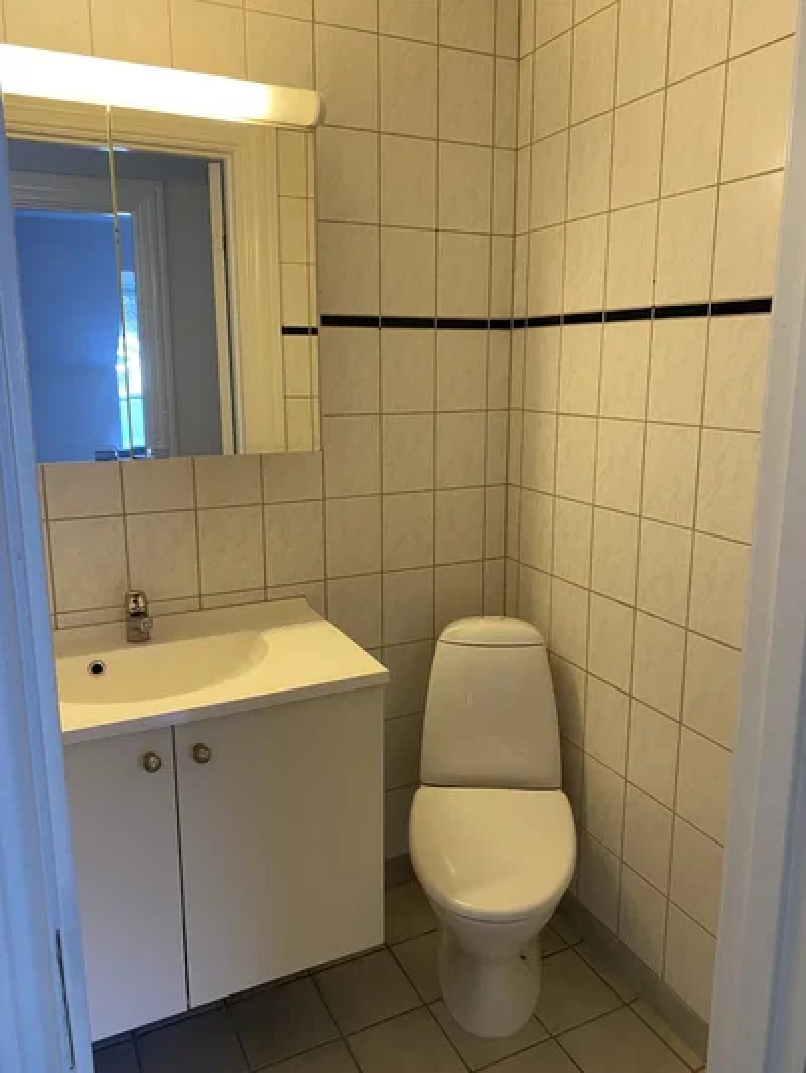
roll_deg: +1.1
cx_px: 403
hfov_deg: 53.1
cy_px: 536
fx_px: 807
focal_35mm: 26
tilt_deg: -12.2
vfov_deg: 67.3
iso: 125
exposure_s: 1/50
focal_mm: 4.25
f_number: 1.8
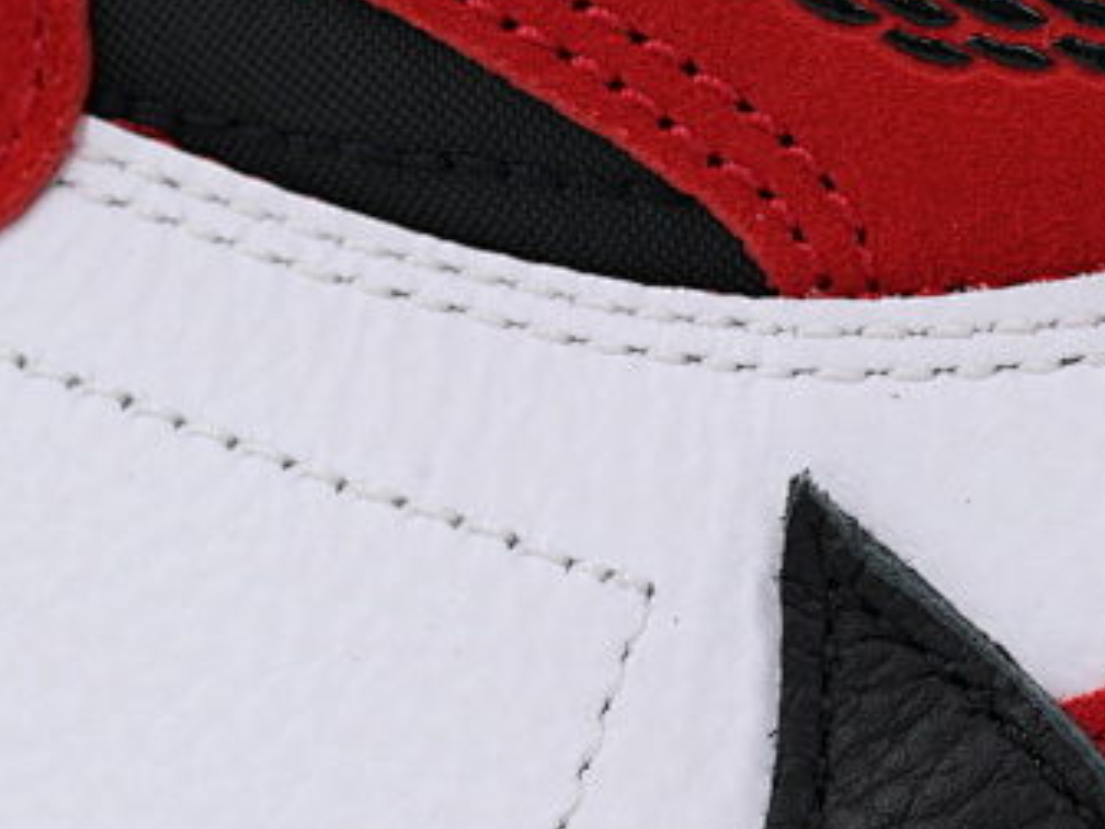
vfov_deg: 8.1
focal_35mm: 183
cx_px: 812
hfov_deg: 10.8
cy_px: 854
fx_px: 5842
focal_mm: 80
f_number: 11
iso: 400
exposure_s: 1/100
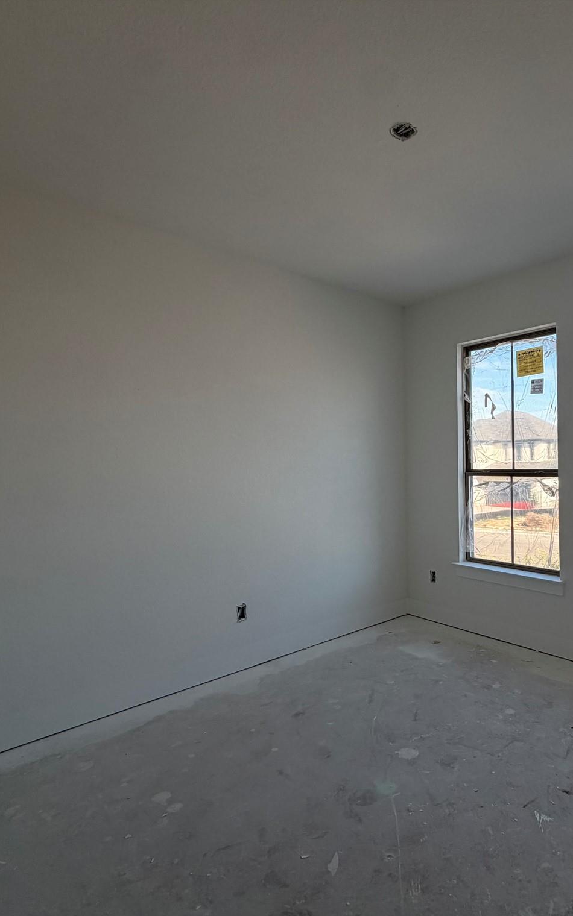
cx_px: 414
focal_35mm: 20
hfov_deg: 57.3
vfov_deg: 85.1
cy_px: 459
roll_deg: +1.3
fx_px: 500
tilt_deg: -0.4
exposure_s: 1/131
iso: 50
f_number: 2.2
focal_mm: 2.22
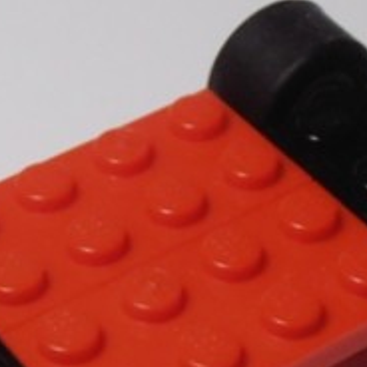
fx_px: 1919
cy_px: 382
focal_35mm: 160
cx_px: 233
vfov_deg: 10.8
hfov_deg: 10.9
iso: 80
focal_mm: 6.61
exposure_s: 1/100
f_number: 3.9
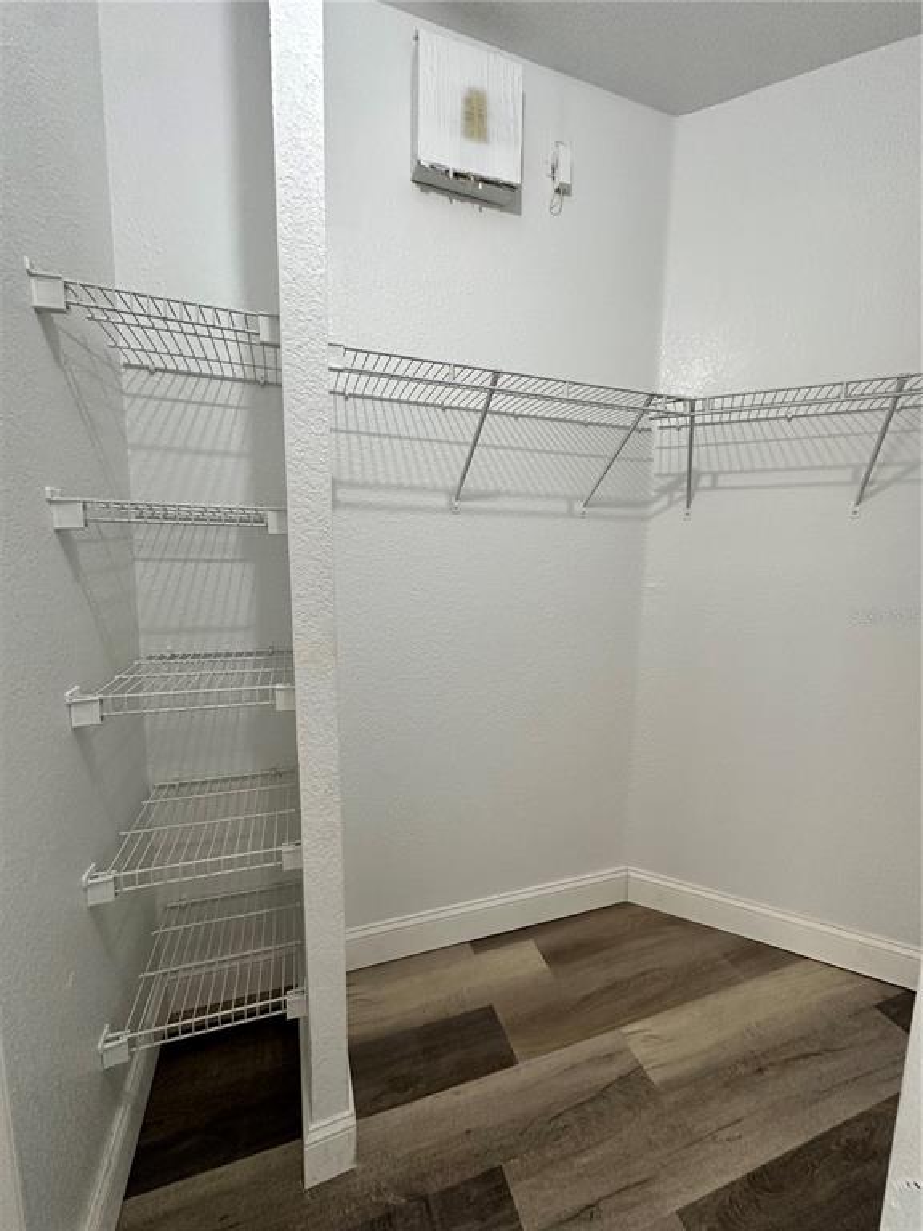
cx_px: 462
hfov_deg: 85.7
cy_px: 616
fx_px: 498
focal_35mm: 14
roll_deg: -1.3
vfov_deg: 102.1
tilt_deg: -7.5
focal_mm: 2.22
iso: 250
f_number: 2.2
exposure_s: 1/120
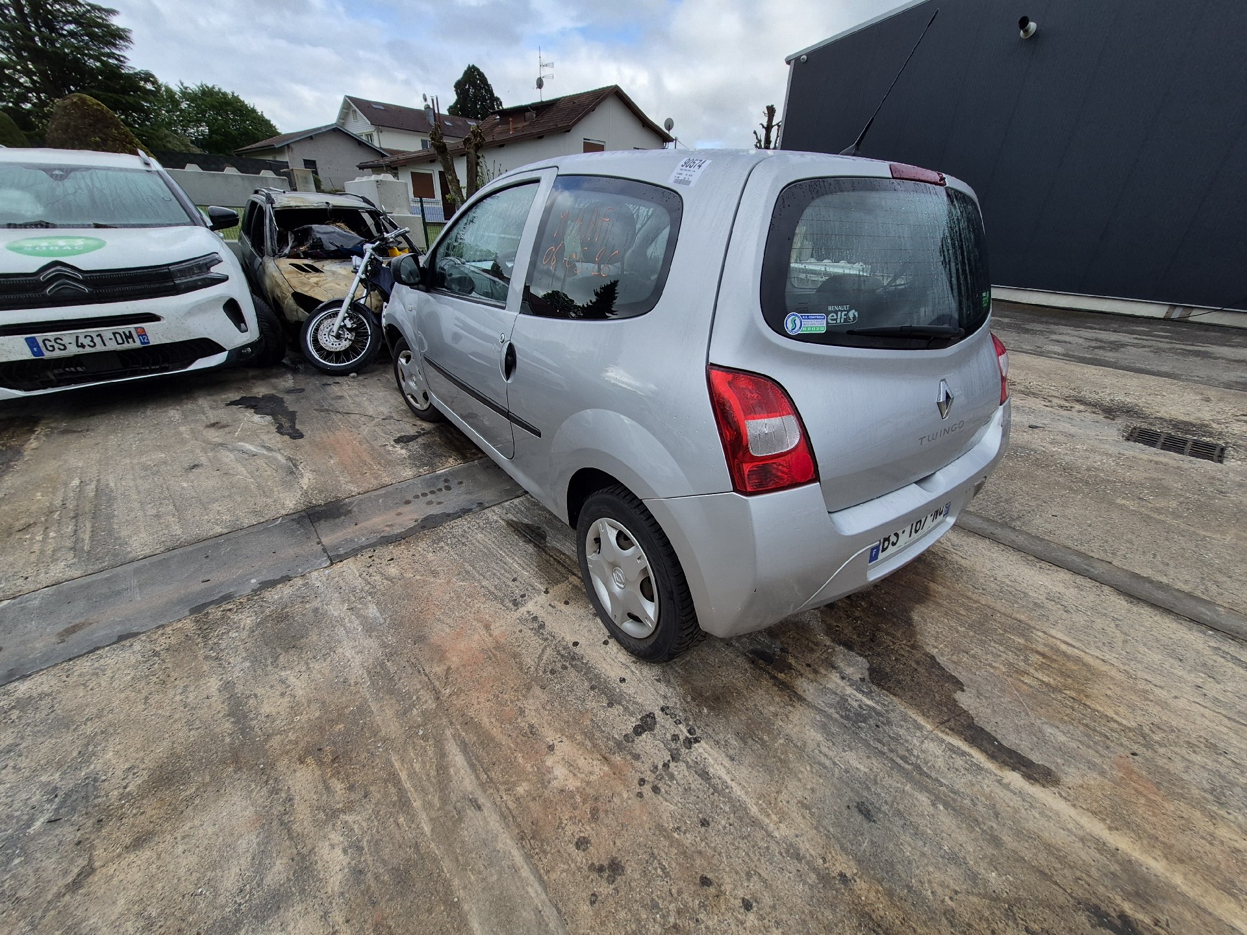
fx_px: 468
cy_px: 468
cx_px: 624
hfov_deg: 106.2
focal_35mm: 13
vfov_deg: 89.9
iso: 40
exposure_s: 1/667
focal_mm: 1.74
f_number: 2.2
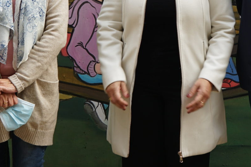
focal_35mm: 118
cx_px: 143
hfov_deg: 17.3
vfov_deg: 11.3
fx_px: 823
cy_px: -51
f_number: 6.3
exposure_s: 1/80
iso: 100
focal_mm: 37
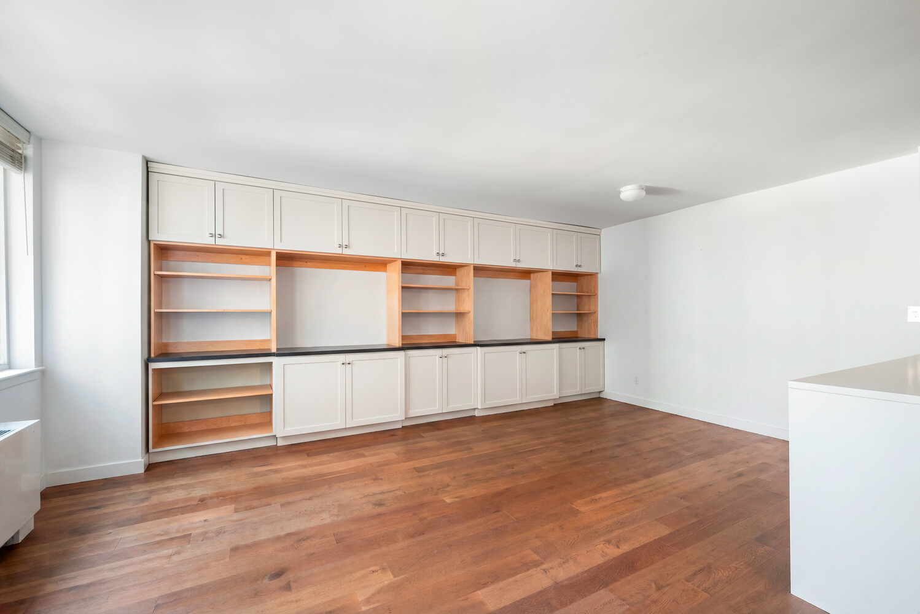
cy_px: 307
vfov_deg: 77.4
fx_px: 383
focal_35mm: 15
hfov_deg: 100.4
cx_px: 460
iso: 400
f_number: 11
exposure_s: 3
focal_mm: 15
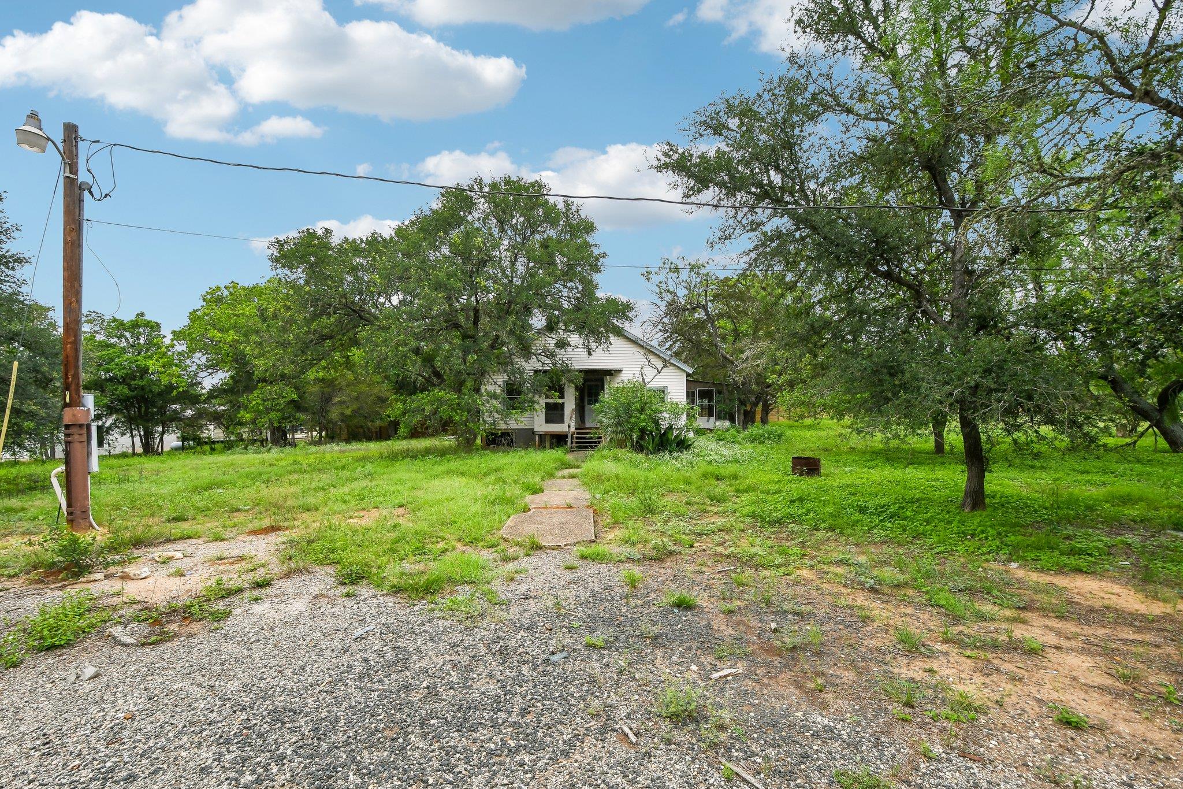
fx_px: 493
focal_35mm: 15
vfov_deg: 77.3
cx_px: 592
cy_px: 394
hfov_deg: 100.4
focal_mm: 10
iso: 400
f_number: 8
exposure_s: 1/500
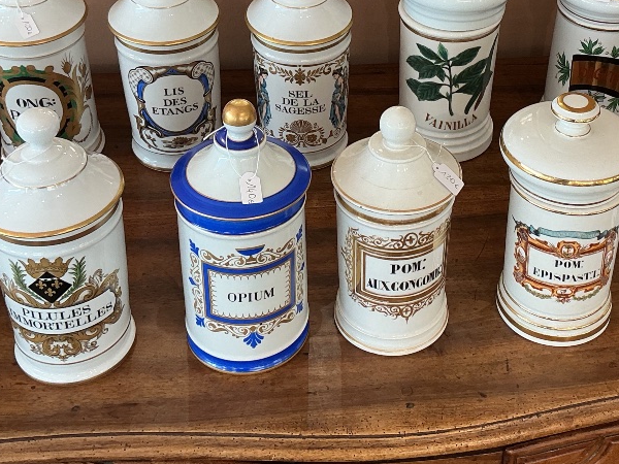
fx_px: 1037
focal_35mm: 58
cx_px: 390
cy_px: 97
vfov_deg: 24.8
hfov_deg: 33.1
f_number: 1.8
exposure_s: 1/60
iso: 40
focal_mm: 3
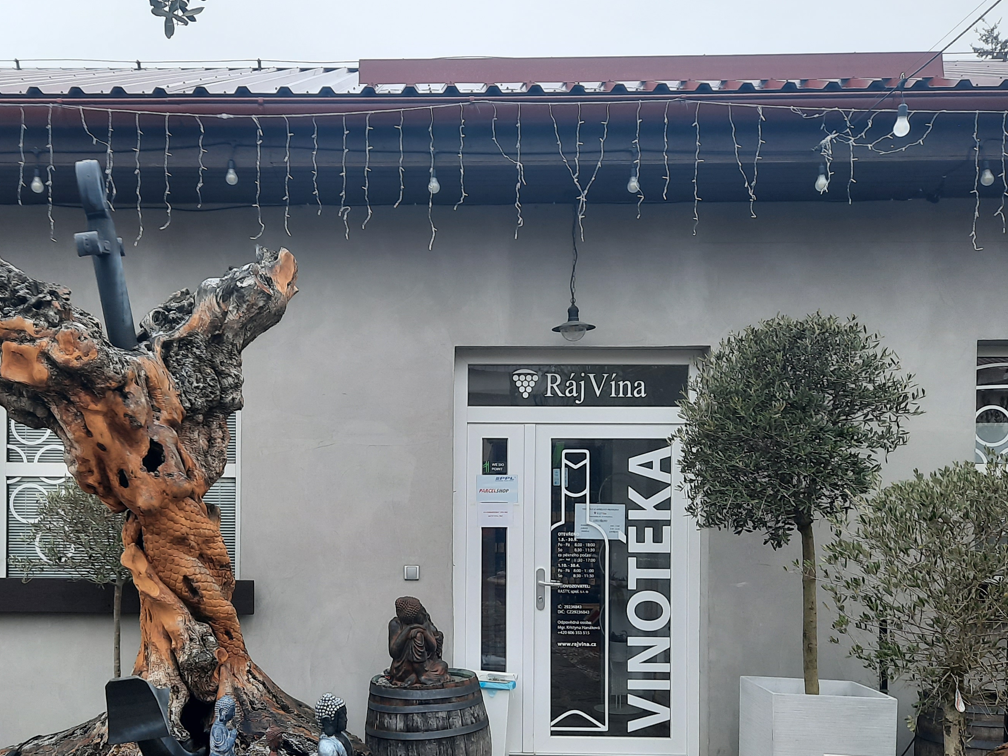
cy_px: 486
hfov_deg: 48.6
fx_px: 1107
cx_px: 390
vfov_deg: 37.4
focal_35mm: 38
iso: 40
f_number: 2
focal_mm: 4.6
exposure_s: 1/50
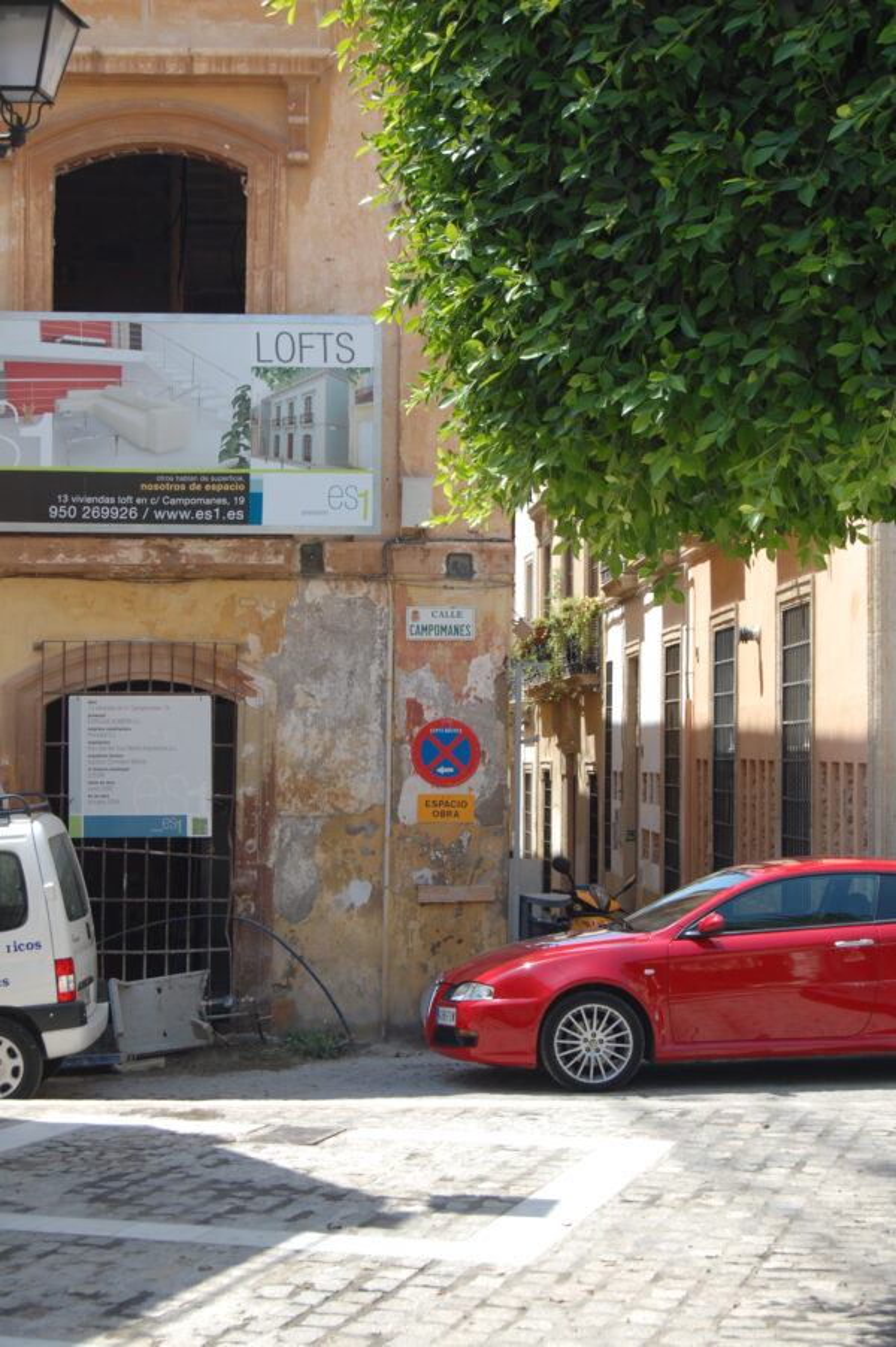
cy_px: 674
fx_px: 2524
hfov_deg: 20.1
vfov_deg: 29.9
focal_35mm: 68
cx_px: 448
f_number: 8
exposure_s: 1/250
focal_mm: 45
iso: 200
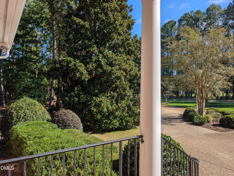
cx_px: 117
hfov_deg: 71.5
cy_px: 88
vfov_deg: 56.9
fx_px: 162
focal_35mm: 24
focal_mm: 6.9
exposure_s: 1/1431
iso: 22
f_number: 1.68
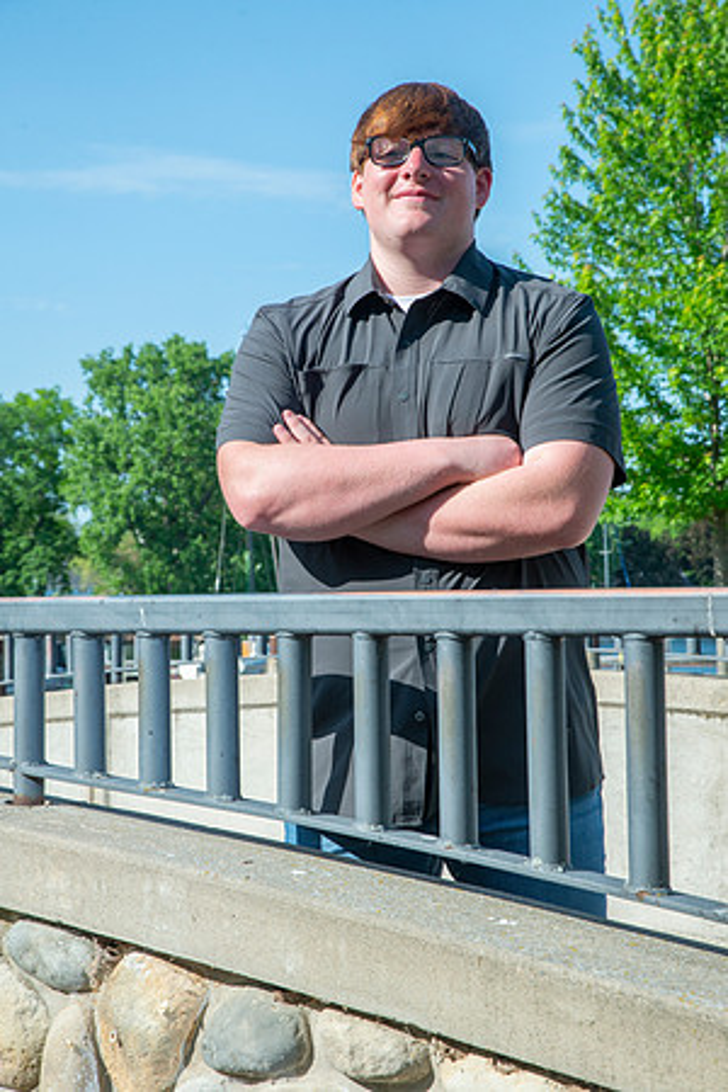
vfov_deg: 28.8
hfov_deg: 19.5
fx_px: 2123
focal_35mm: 70
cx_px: 364
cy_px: 546
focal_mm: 70
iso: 320
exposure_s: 1/400
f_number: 11
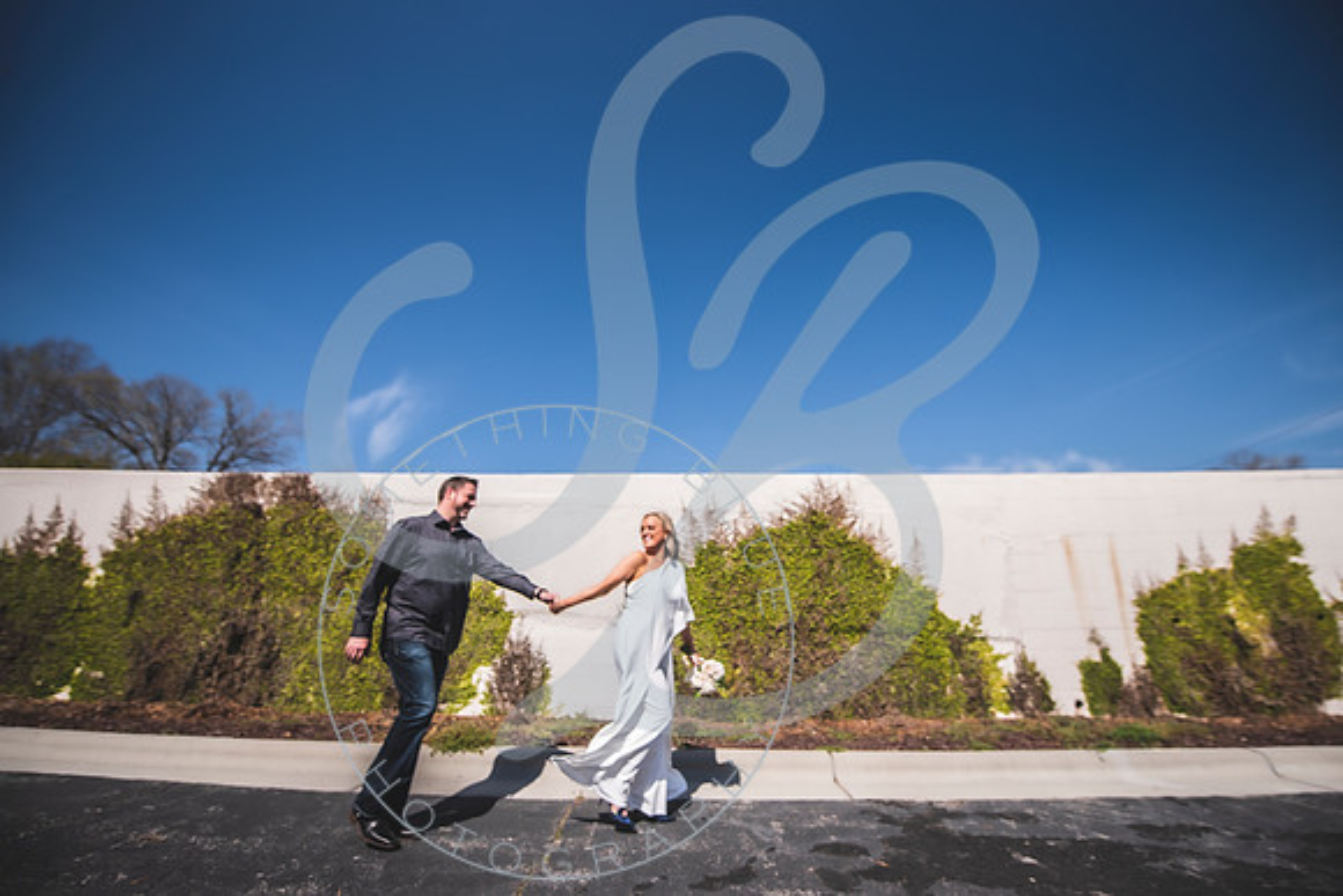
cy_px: 464
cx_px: 676
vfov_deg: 78.6
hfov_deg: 101.6
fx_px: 547
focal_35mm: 15
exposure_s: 1/3200
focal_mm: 14
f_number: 2.8
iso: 100
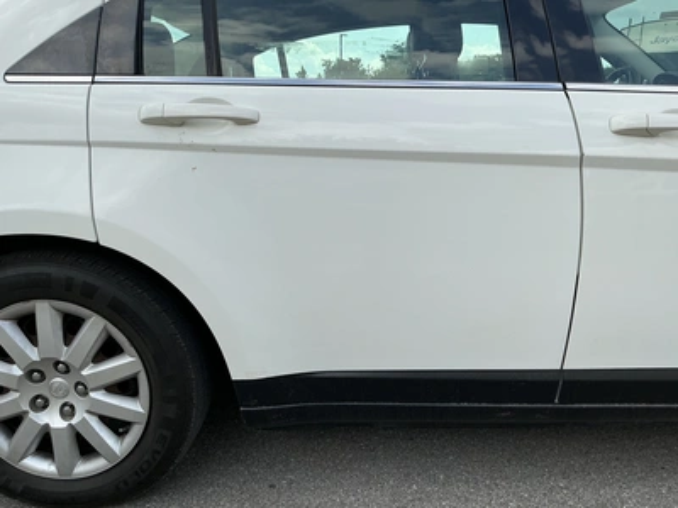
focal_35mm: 28
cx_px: 339
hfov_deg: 63.4
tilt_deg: -12.1
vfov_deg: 49.7
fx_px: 548
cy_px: 254
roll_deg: +0.0
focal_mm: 3
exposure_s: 1/1195
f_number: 1.8
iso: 25
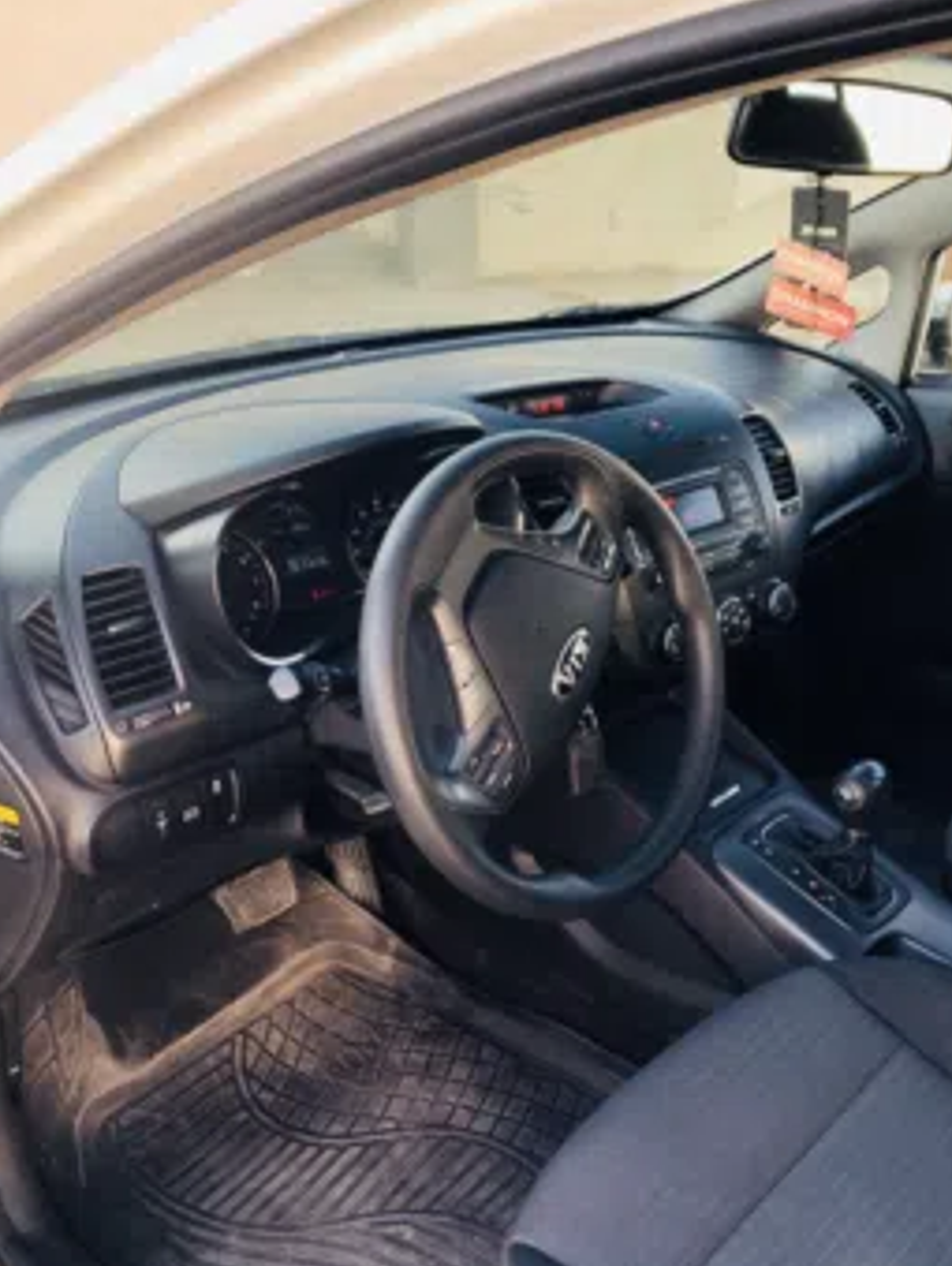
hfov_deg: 43.0
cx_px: 526
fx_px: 1208
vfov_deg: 55.3
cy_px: 665
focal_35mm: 33
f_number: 1.8
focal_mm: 4
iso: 50
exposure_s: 1/120
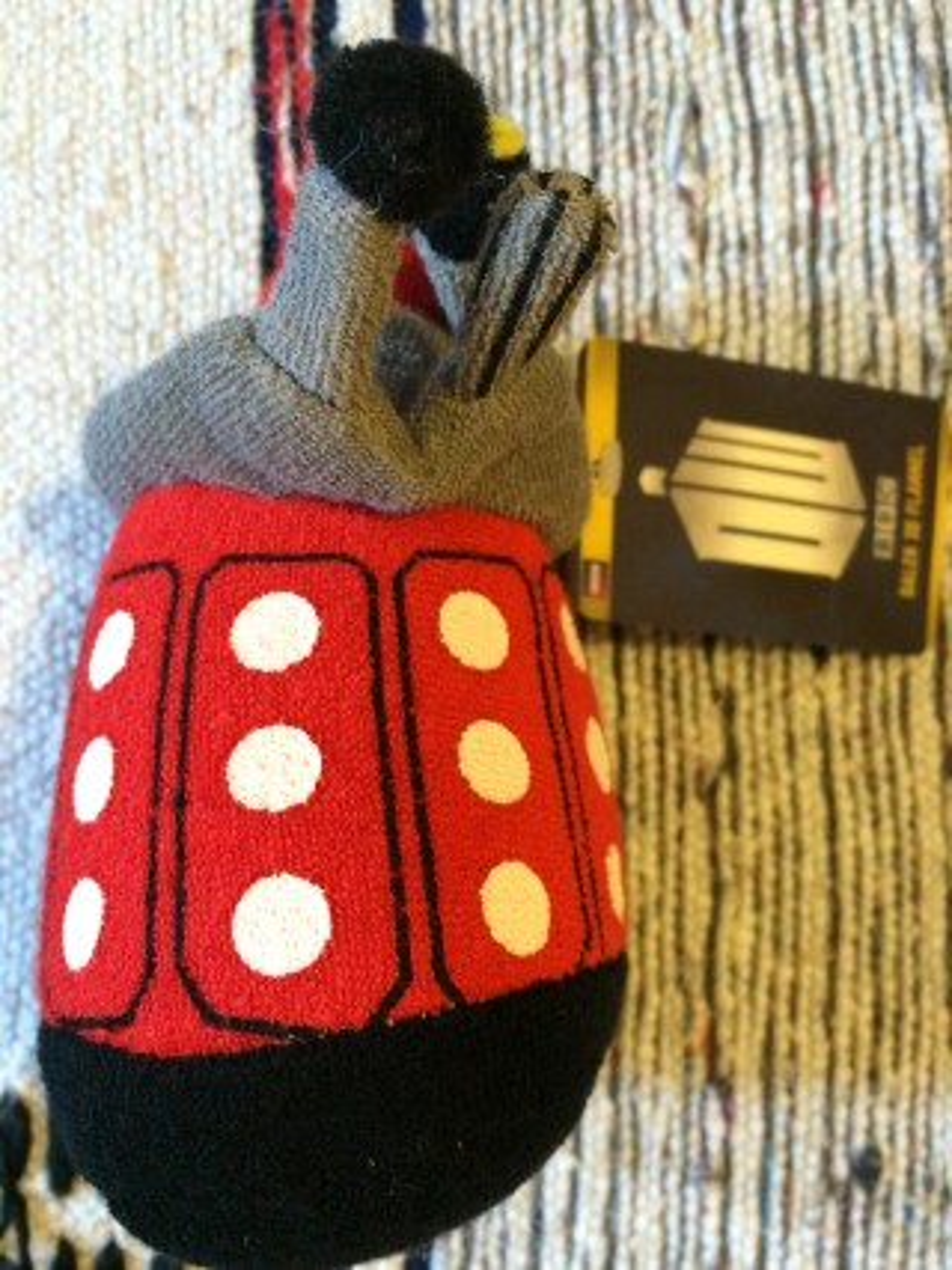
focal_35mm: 29
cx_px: 476
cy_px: 635
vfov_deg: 61.7
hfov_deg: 48.2
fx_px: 1064
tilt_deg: -87.0
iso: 320
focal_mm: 4.15
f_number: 2.2
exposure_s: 1/25
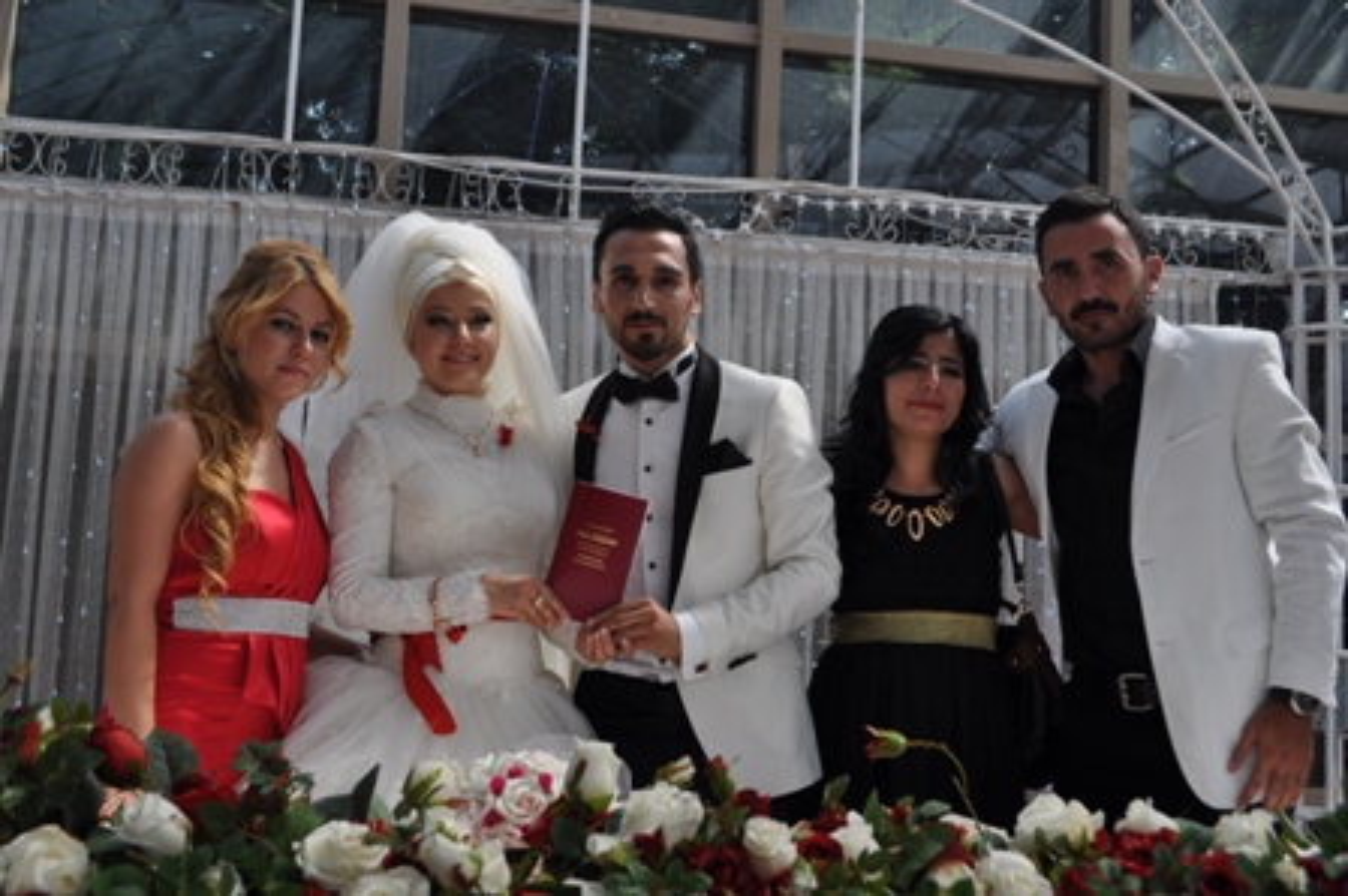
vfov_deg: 31.8
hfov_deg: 46.4
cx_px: 674
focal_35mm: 42
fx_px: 1571
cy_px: 448
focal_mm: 28
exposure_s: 1/160
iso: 200
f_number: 6.3
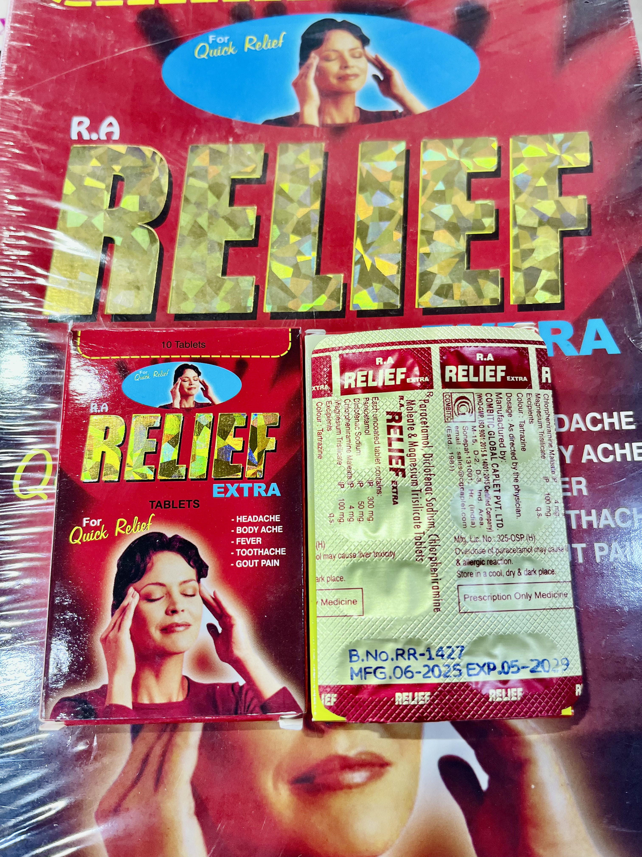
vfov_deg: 67.3
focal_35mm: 26
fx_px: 643
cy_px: 428
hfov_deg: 53.1
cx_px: 321
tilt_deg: -76.6
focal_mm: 5.1
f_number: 1.6
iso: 125
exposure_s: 1/100
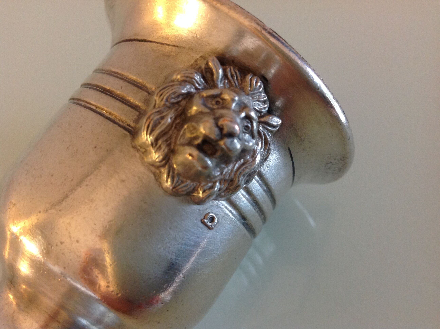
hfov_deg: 52.7
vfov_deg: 40.6
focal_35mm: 35
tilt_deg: -61.0
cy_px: 164
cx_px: 220
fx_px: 444
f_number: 2.4
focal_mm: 4.28
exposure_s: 1/17
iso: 160
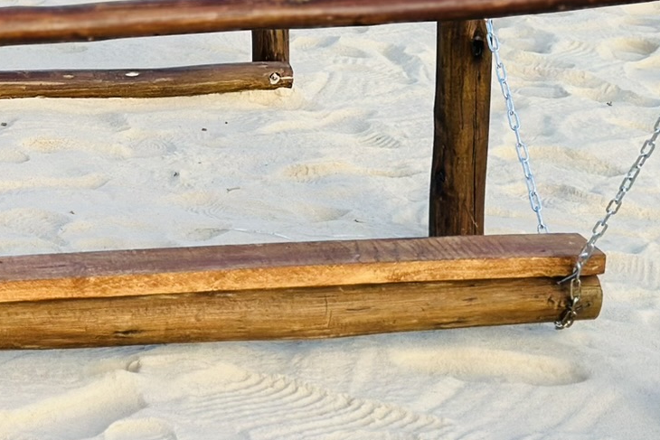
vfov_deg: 9.5
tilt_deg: -4.9
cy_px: -248
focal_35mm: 140
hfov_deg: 14.1
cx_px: -194
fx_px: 2567
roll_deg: +0.1
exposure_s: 1/1414
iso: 80
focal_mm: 6.86
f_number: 1.78
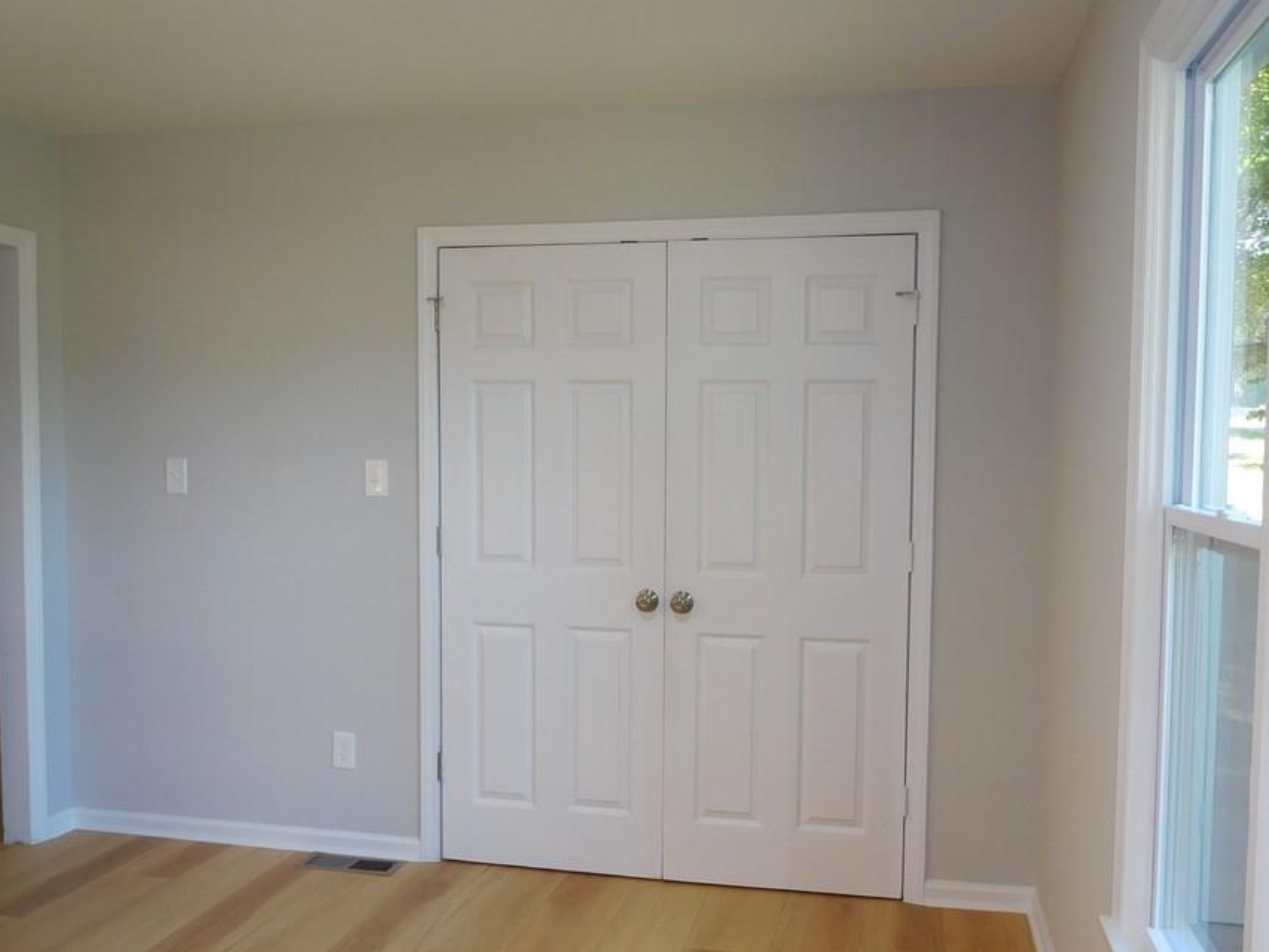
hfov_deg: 59.9
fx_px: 1100
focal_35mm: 30
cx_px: 675
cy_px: 515
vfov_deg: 46.8
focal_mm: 4.5
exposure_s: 1/30
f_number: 3.4
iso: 125
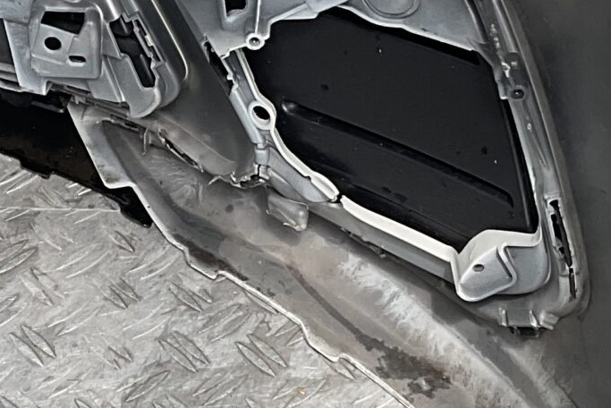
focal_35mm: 113
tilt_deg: -42.6
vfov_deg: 12.1
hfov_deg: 17.8
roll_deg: +10.1
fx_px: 1919
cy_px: 87
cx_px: 44
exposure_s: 1/230
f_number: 1.8
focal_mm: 3
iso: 16
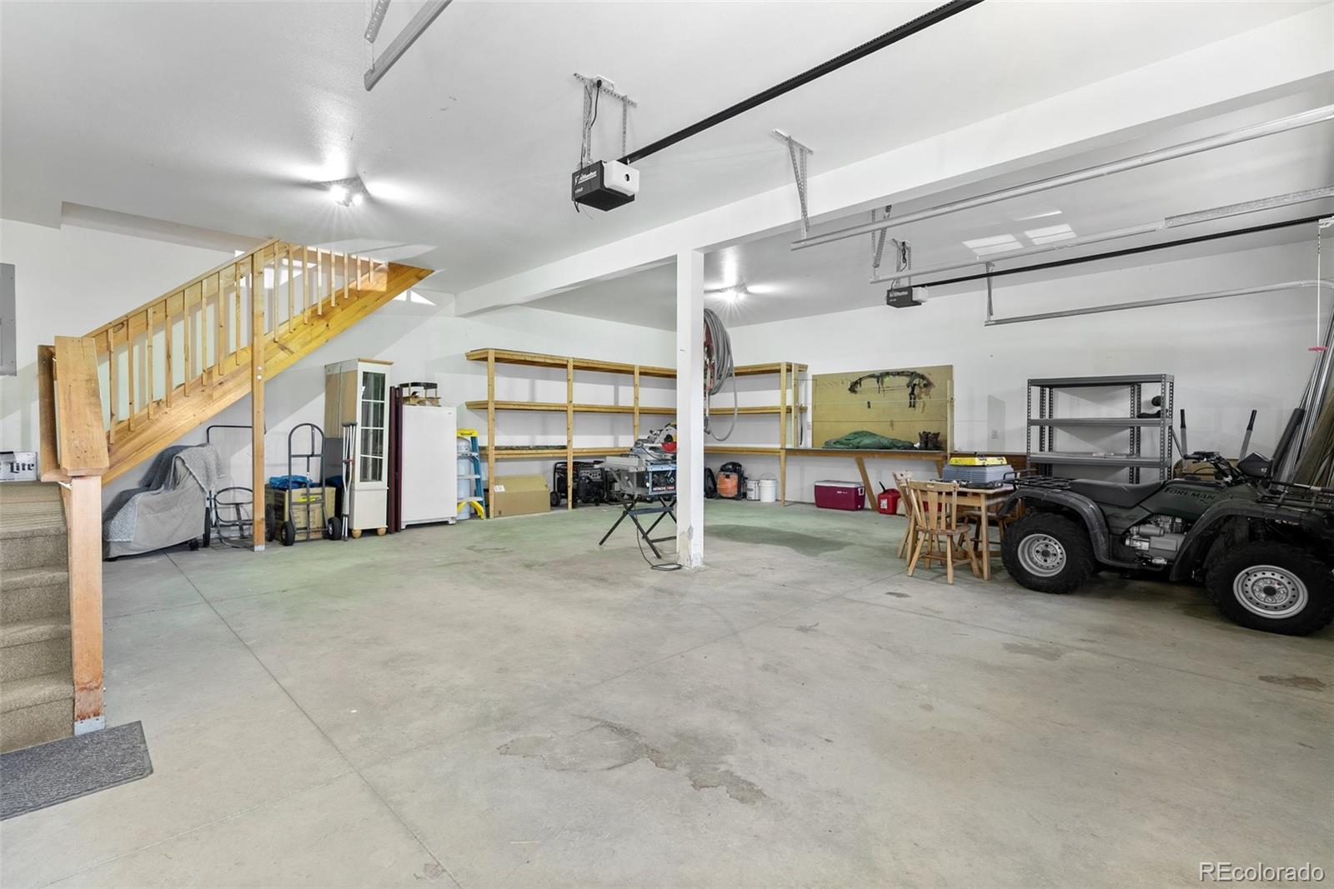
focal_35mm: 16
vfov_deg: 73.8
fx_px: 593
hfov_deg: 96.7
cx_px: 667
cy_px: 444
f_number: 8
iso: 640
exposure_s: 1/4
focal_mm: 16
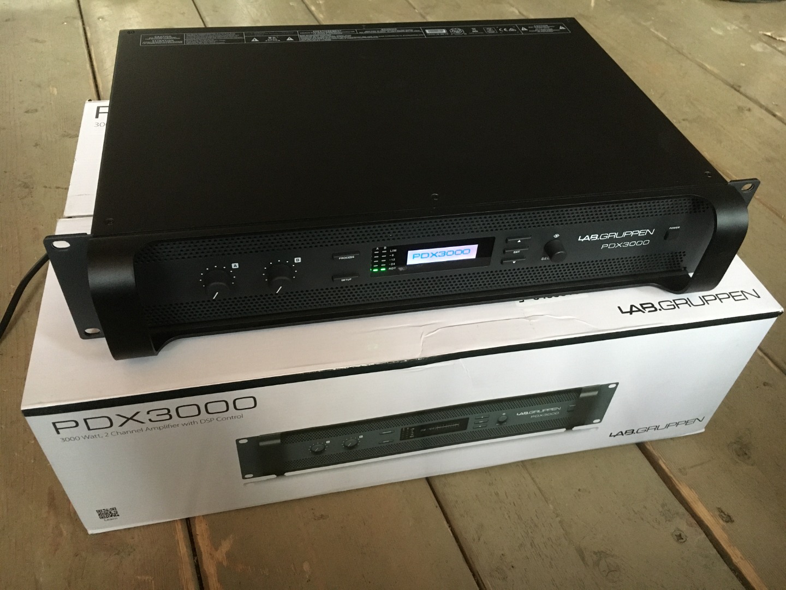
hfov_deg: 61.7
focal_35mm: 29
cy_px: 295
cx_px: 393
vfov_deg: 48.2
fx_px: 658
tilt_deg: -44.4
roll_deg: -4.6
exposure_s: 1/17
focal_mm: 4.15
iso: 250
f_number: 2.2
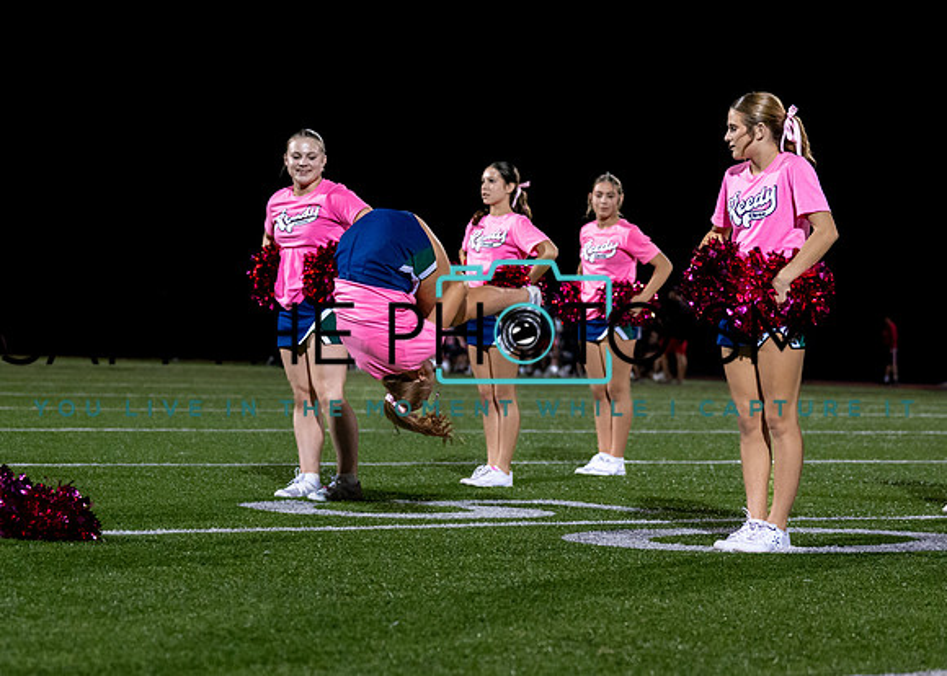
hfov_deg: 16.8
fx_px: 3212
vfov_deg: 12.0
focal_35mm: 119
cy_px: 291
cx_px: 453
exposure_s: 1/1000
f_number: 2.8
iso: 2500
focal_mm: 70
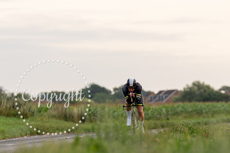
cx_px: 133
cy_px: 113
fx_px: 2286
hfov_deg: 5.8
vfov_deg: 3.8
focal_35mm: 358
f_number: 3.5
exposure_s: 1/800
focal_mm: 200
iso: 100
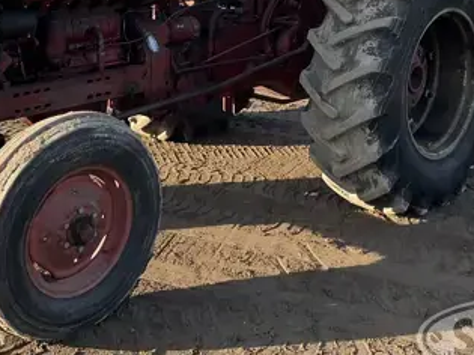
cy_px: 38
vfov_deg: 24.1
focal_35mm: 59
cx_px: 202
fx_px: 808
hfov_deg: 32.7
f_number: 1.8
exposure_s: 1/855
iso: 25
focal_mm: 3
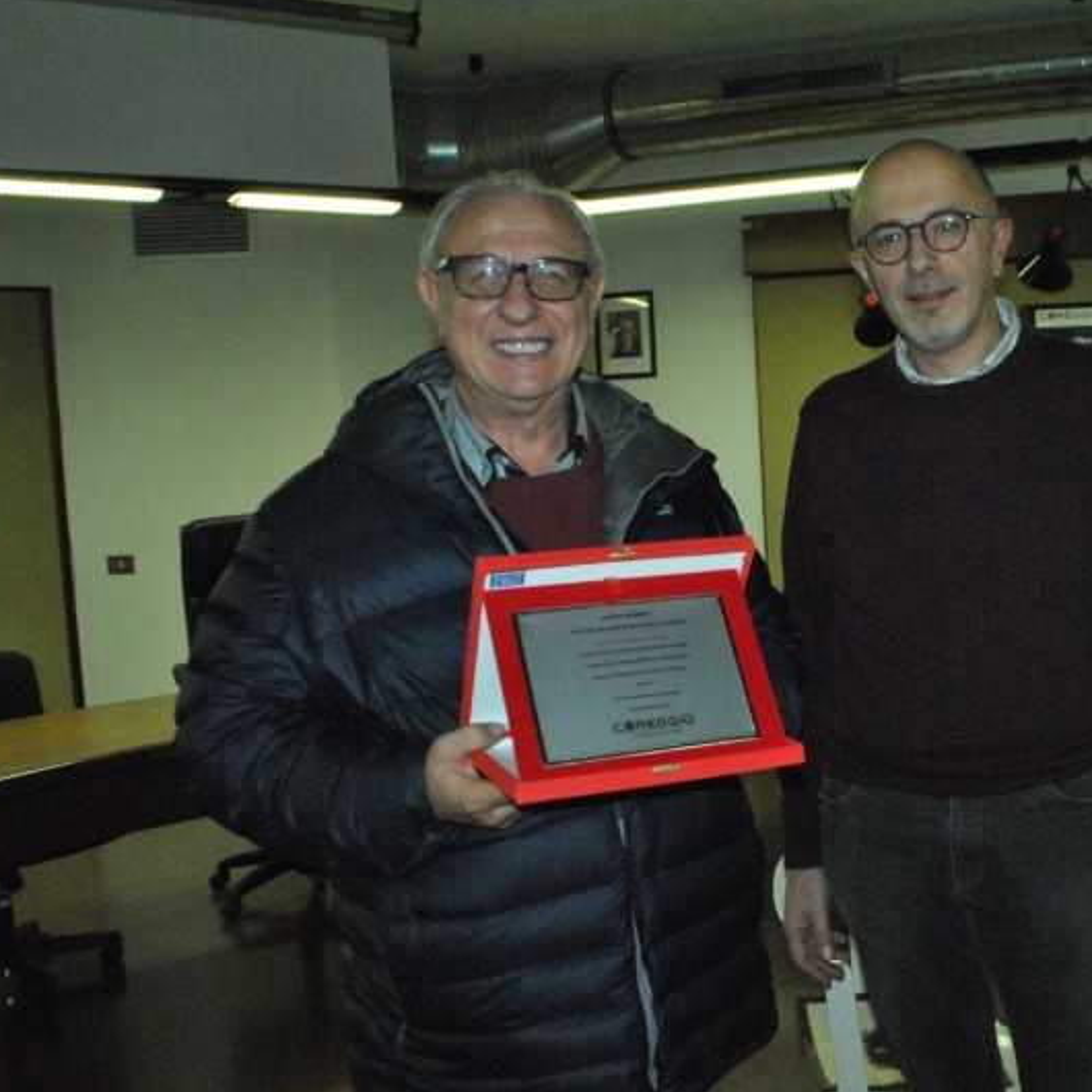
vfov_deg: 42.8
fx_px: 1392
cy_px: 542
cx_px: 773
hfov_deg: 42.0
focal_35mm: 39
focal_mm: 18
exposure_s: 1/60
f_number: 5.6
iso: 1600
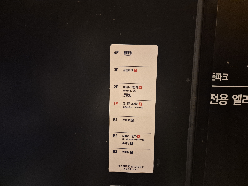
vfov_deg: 58.9
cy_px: 93
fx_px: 165
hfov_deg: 73.9
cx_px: 124
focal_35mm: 23
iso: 800
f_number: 1.8
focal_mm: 5.4
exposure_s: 1/60
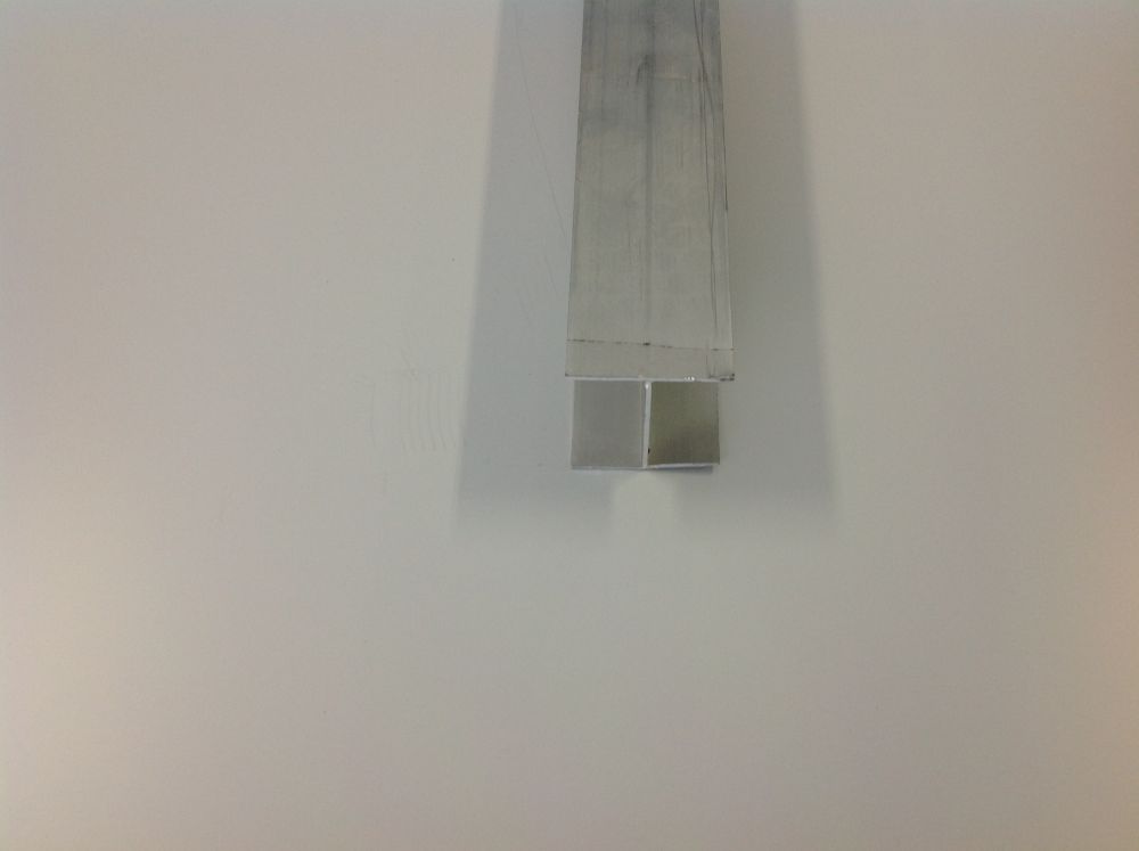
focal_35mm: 35
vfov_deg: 40.6
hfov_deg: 52.7
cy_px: 426
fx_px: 1150
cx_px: 570
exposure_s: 1/50
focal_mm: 4.28
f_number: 2.4
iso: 64
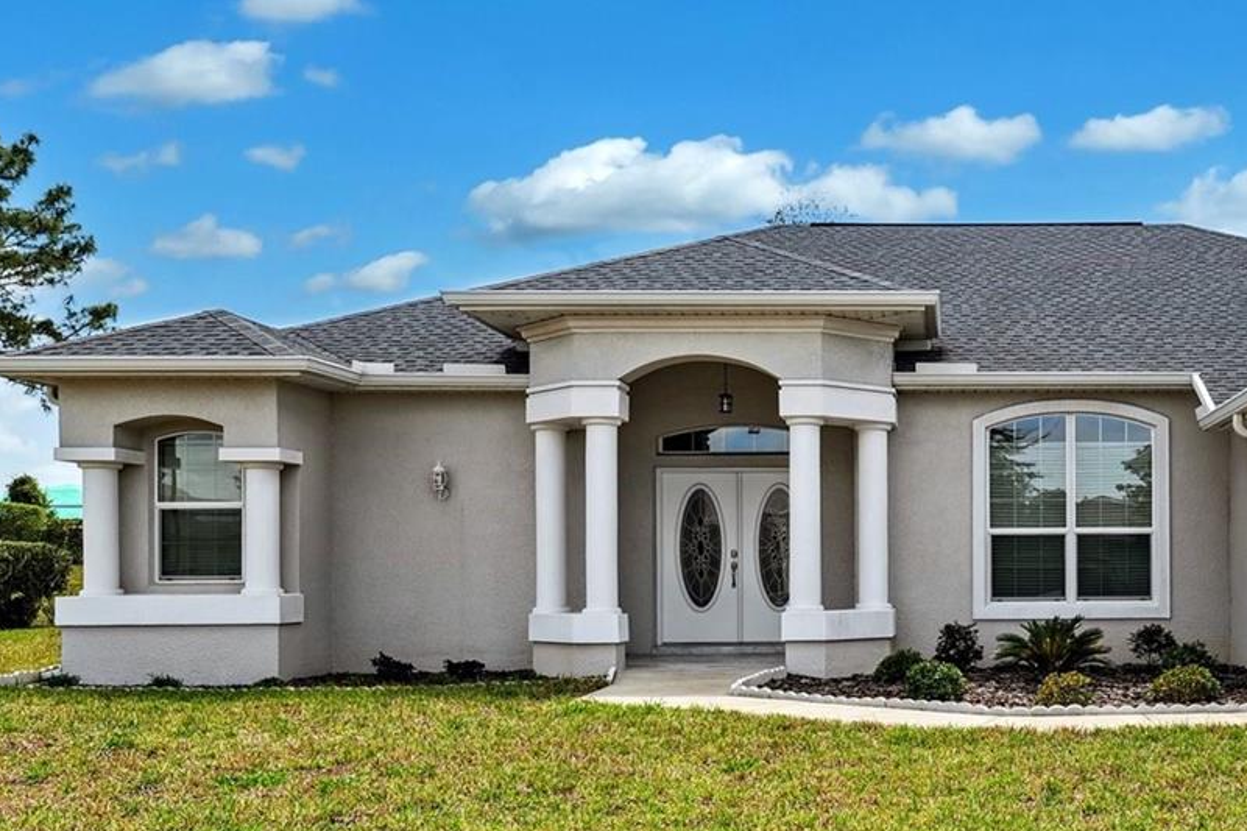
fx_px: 1454
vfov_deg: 31.7
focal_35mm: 42
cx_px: 1010
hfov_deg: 44.0
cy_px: 530
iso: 400
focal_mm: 21
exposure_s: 1/800
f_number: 8
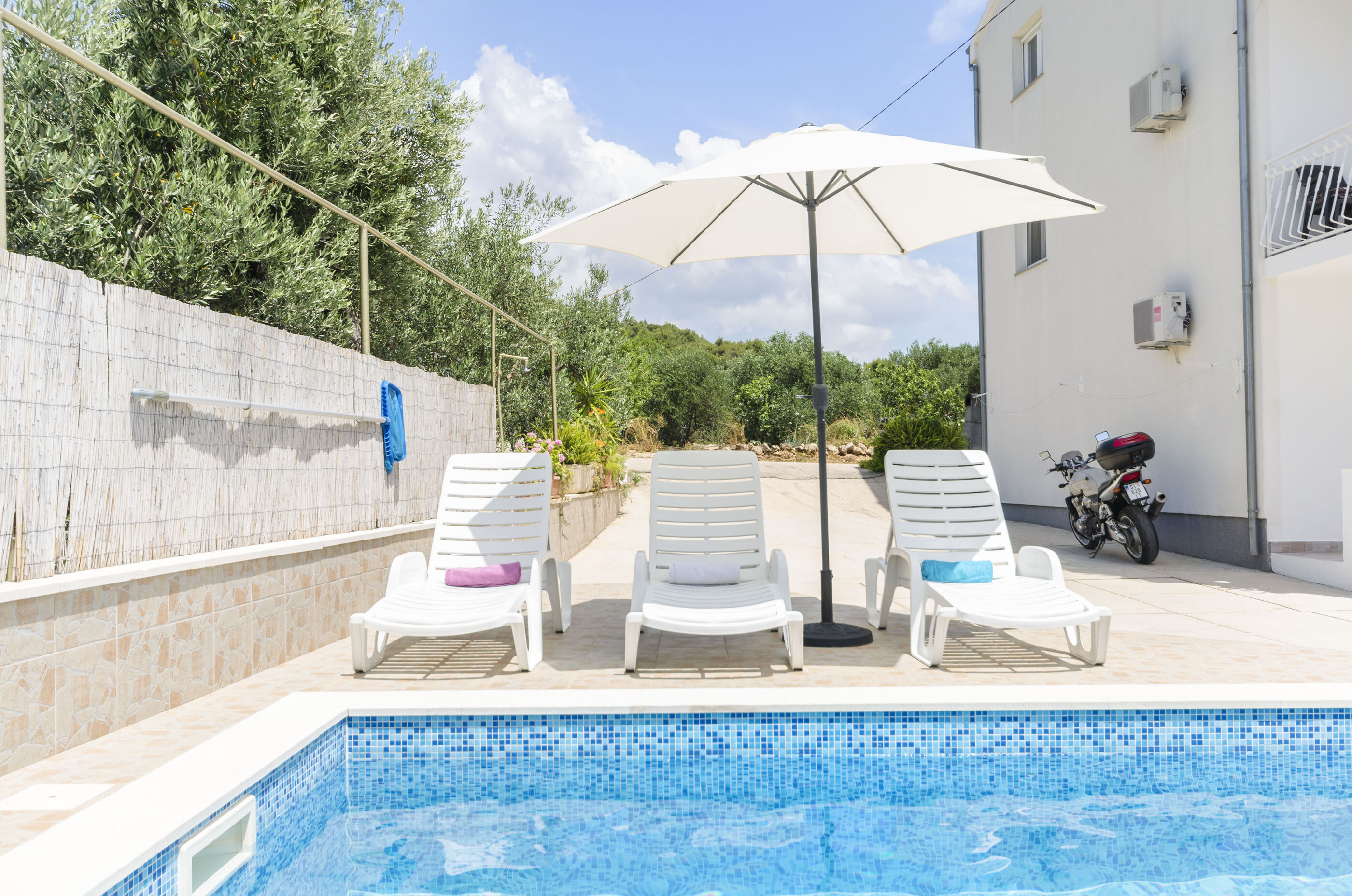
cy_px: 448
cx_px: 676
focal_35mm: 30
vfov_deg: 43.4
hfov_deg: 62.0
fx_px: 1124
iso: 100
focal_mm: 20
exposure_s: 1/200
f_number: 8
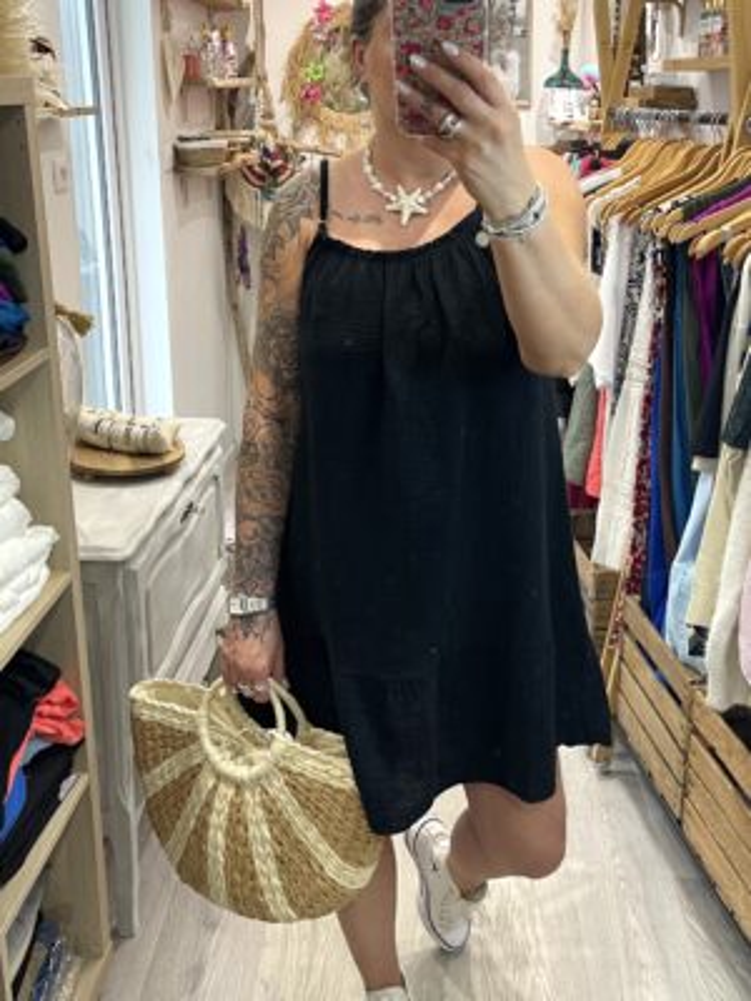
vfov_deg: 69.4
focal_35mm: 25
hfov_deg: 54.9
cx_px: 376
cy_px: 500
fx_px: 723
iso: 100
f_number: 1.6
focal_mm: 5.1
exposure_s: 1/50
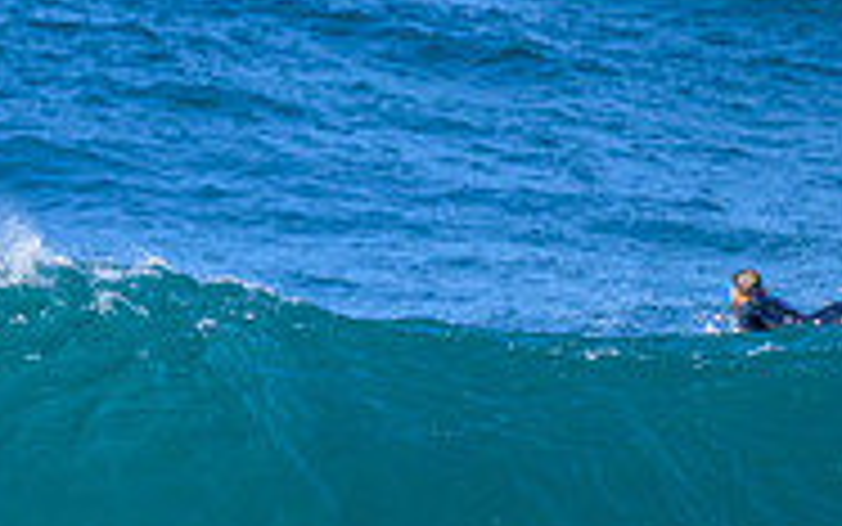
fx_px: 40629
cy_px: 636
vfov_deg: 0.7
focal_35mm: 1770
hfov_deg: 1.2
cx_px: -356
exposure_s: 1/2000
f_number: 8
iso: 1100
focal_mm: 560
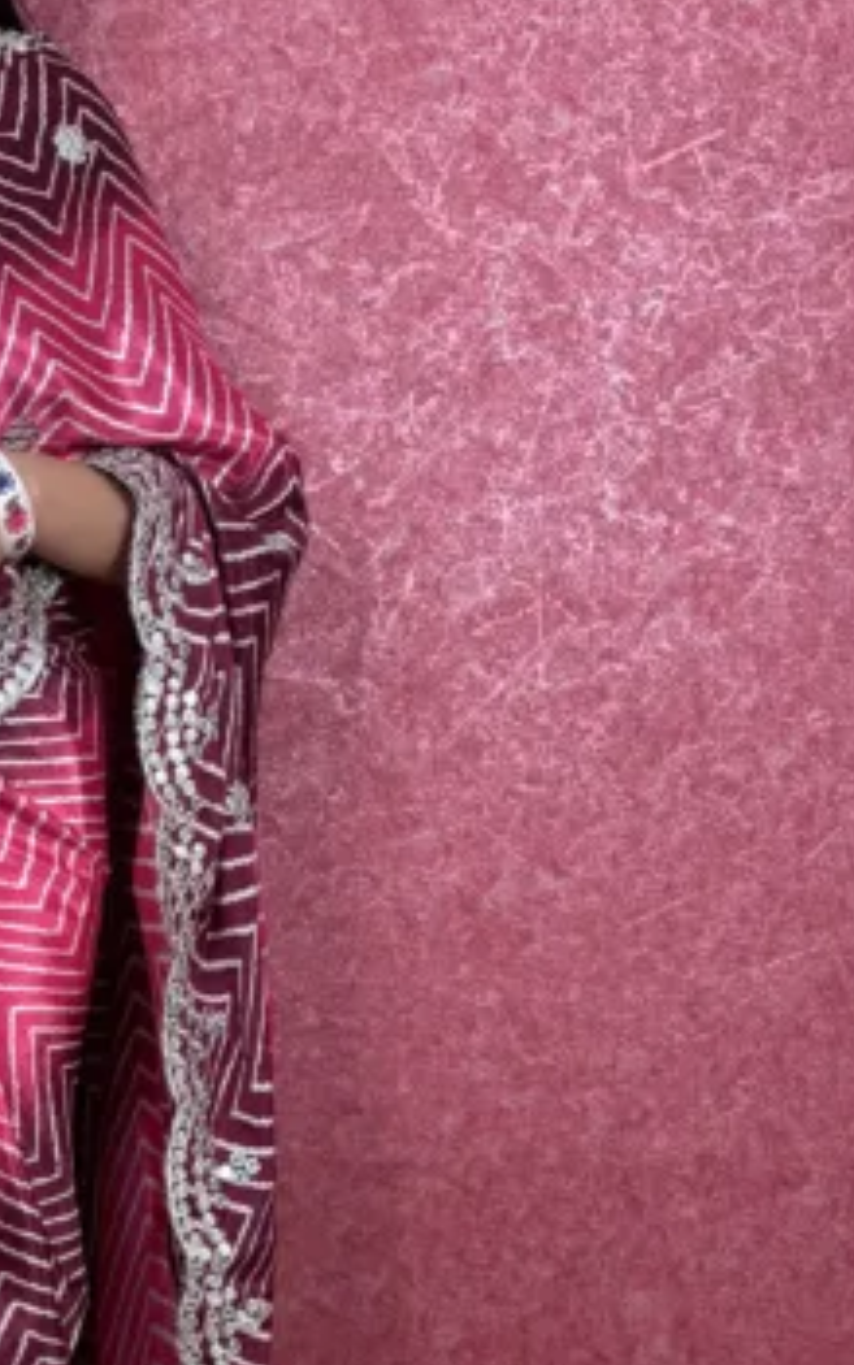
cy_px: 969
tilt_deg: -5.7
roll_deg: +0.4
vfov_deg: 28.7
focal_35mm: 71
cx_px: -203
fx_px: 2642
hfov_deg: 17.4
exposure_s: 1/100
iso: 40
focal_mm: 5.96
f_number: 1.6
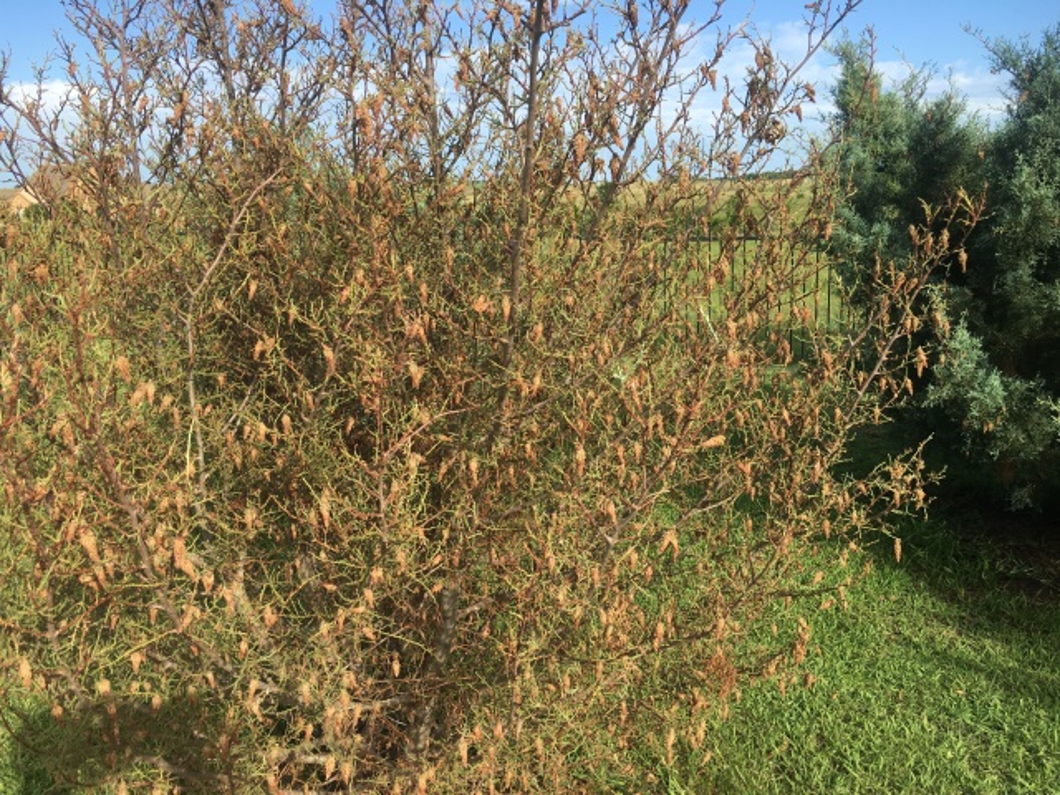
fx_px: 888
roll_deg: +1.2
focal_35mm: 29
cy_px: 398
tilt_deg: -12.5
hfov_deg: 61.7
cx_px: 530
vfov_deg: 48.2
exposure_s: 1/718
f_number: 2.2
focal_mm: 4.15
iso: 25
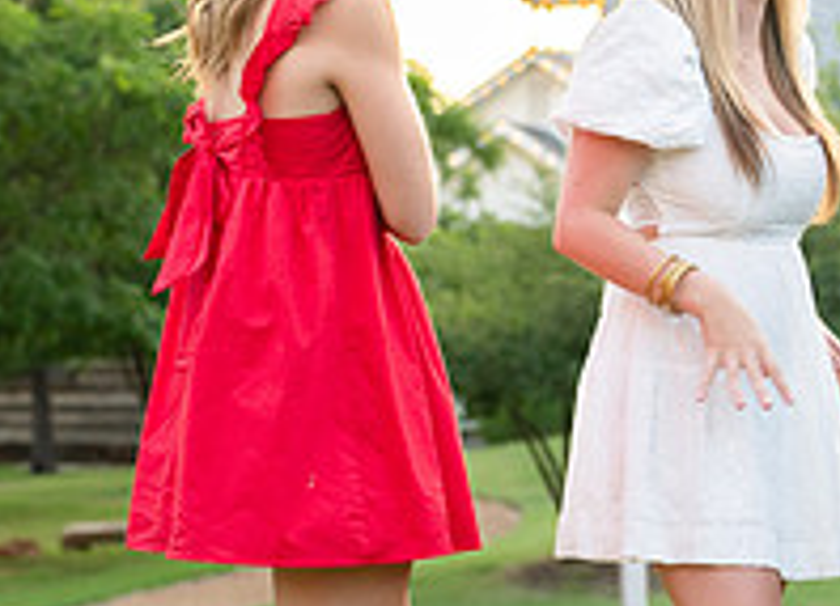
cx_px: 1321
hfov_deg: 11.2
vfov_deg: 8.5
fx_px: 4071
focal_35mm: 170
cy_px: 255
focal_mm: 50
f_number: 2.8
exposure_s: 1/320
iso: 200
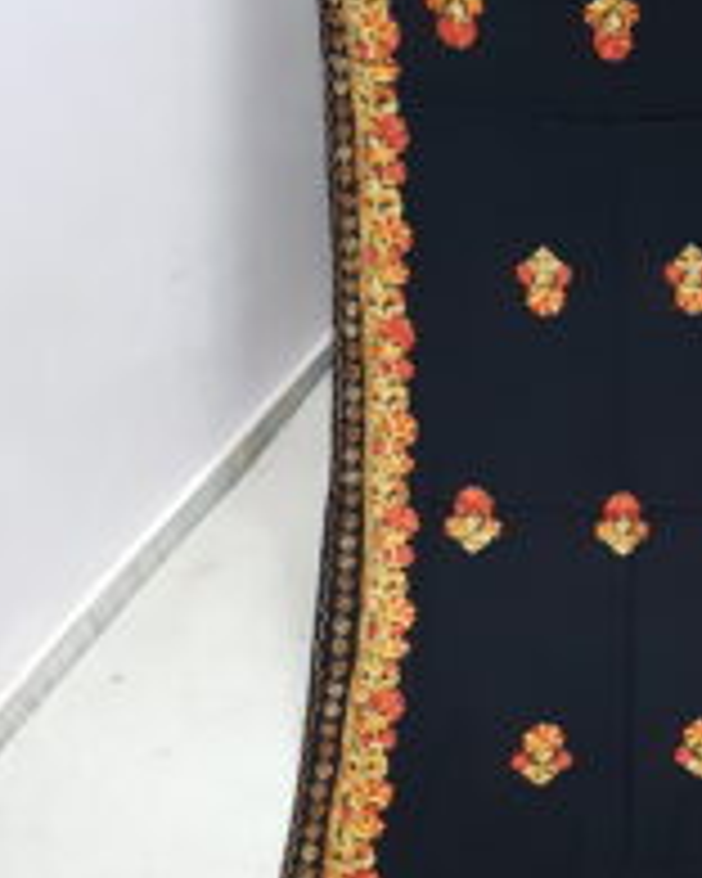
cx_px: 666
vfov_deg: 35.7
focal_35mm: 52
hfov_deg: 27.8
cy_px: 563
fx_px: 1350
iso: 200
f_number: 1.7
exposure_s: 1/25
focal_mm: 4.2
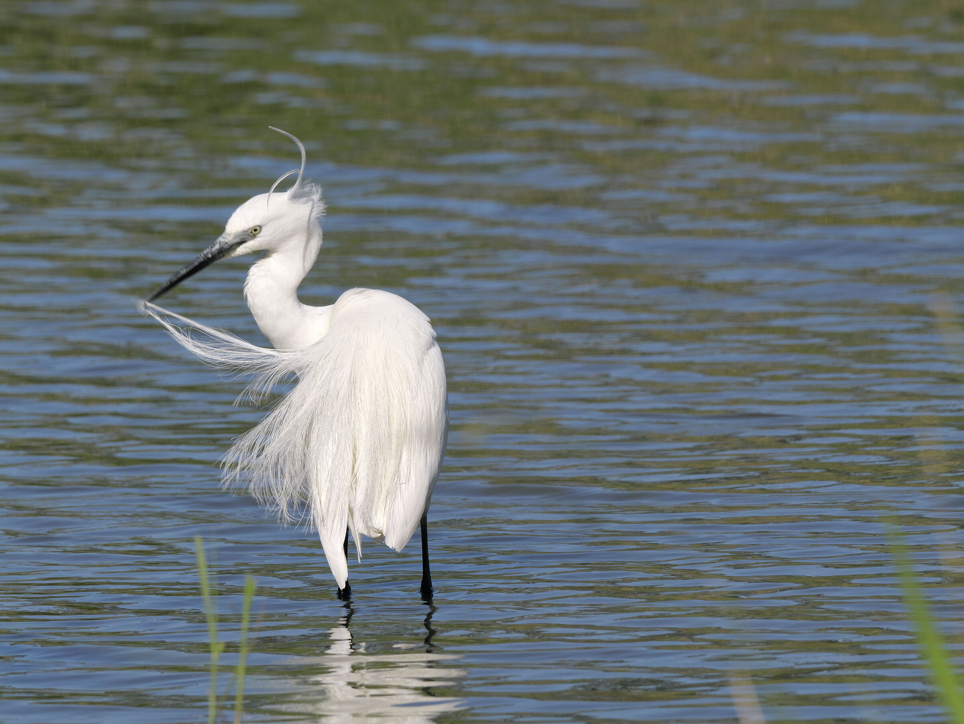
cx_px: 482
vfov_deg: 1.9
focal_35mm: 800
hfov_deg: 2.5
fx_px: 22288
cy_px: 362
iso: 100
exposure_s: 1/500
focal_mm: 400
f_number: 11
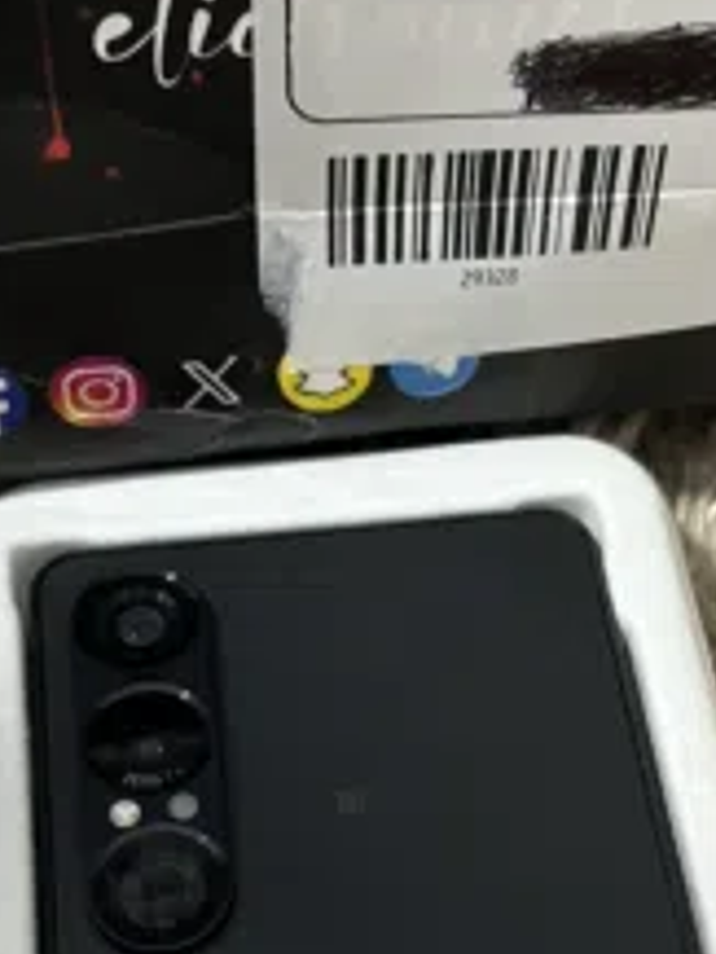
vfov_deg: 29.4
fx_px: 1763
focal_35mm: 64
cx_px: 439
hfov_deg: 22.9
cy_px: 789
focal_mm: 5.1
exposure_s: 1/50
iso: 320
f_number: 1.6
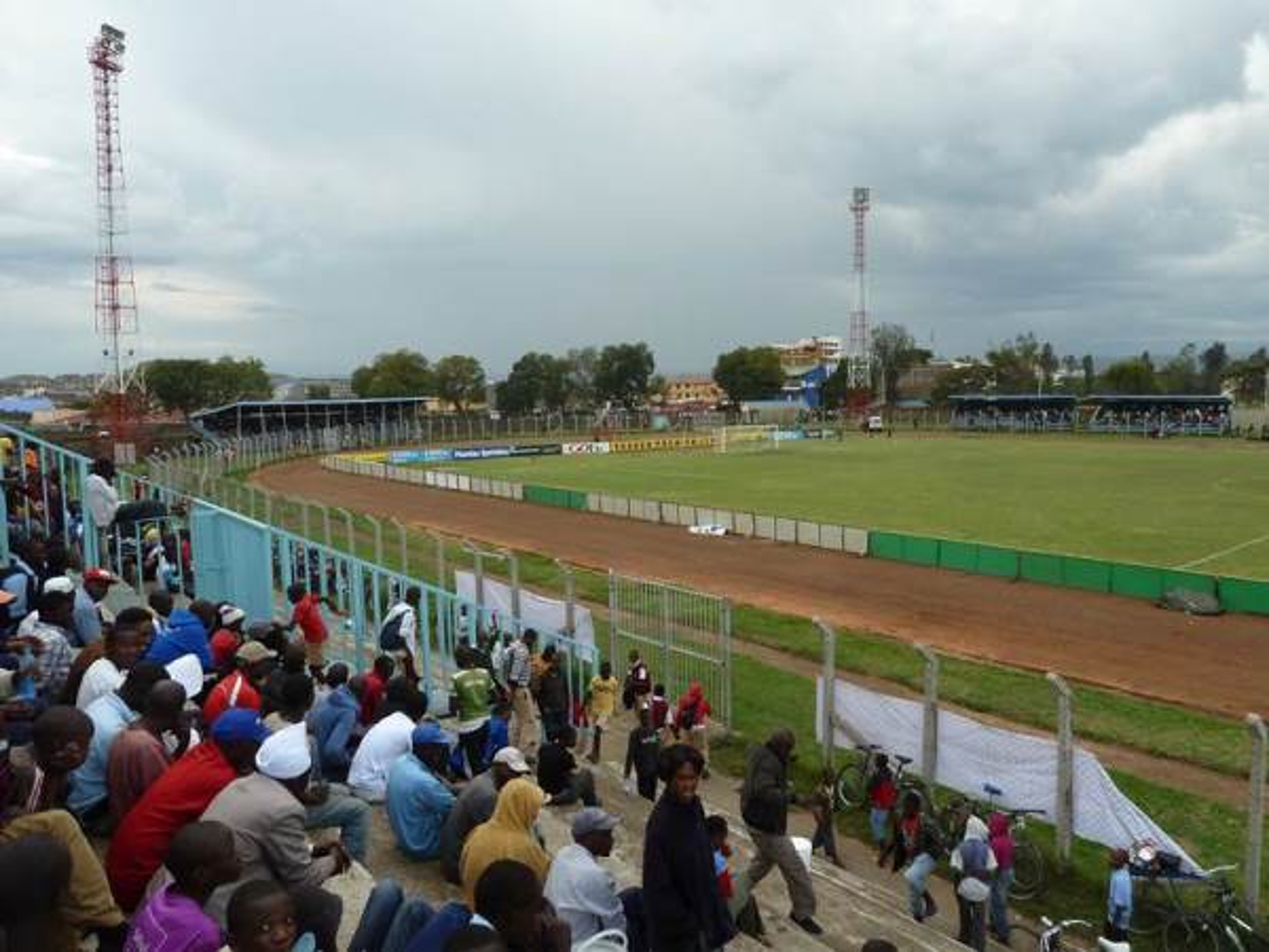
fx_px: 916
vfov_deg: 54.9
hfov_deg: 69.4
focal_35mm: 25
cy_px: 476
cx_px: 634
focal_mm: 4.1
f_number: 4
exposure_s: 1/200
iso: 80
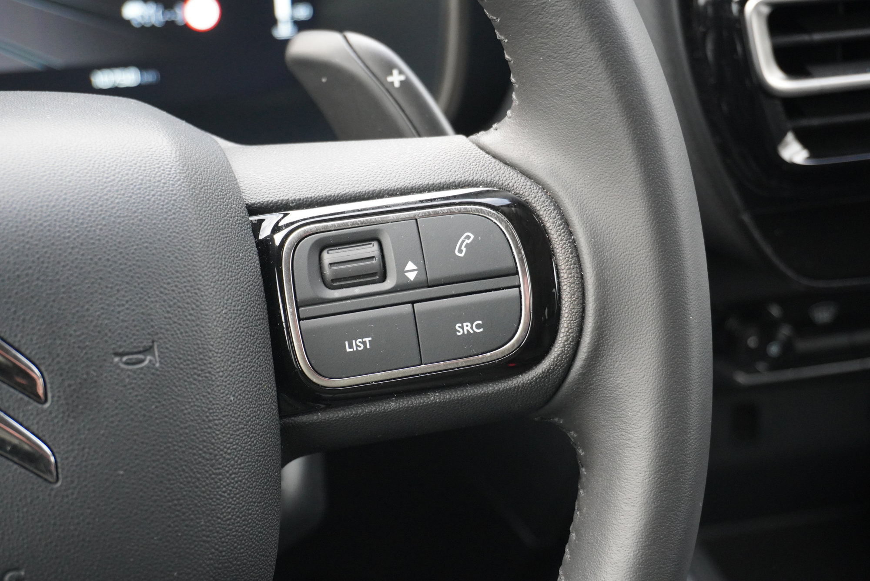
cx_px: 435
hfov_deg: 31.2
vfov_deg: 21.1
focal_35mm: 64
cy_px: 290
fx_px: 1560
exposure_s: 1/80
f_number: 5.6
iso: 2000
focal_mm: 43
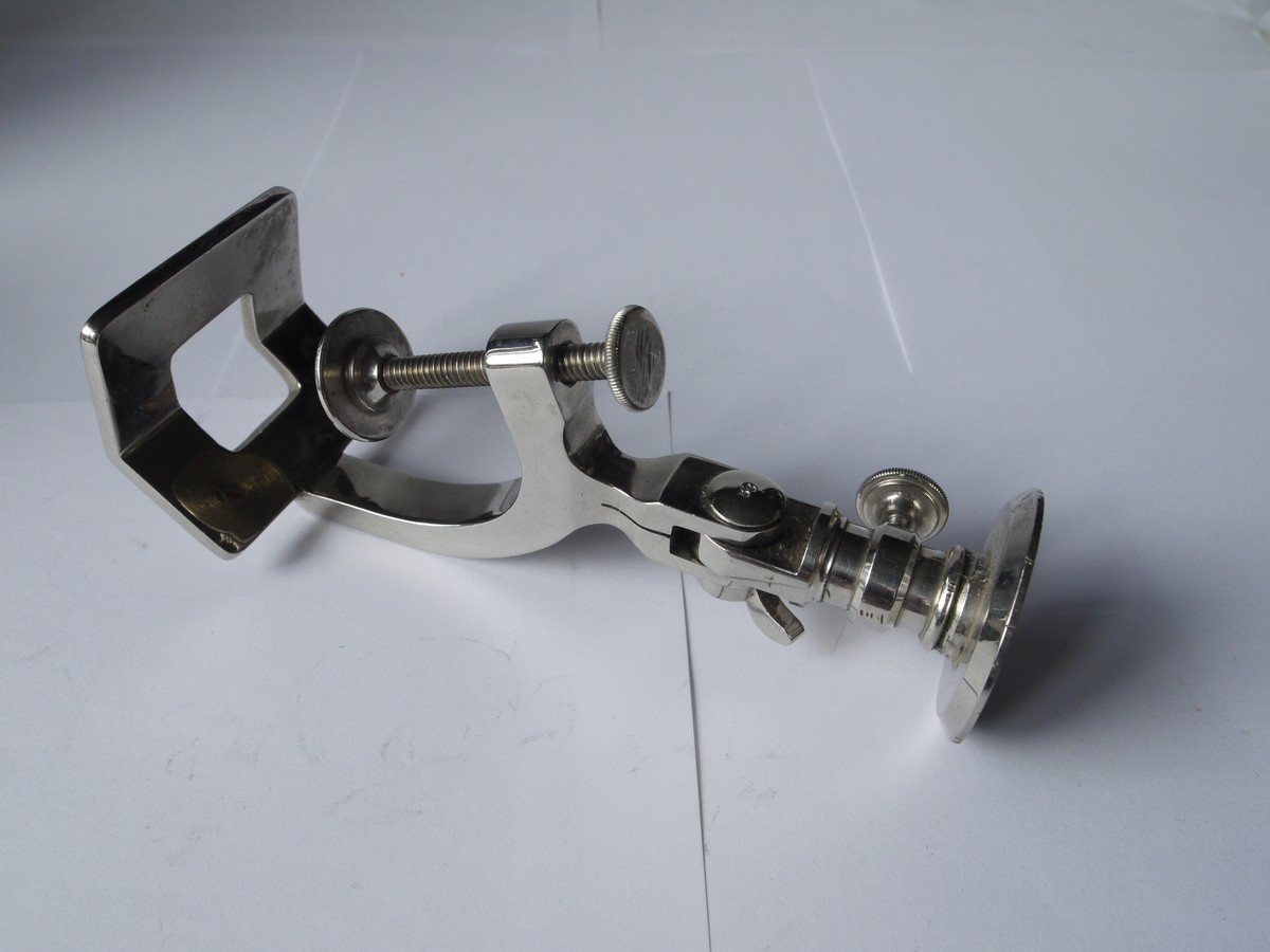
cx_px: 635
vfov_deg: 46.8
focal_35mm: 30
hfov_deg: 60.0
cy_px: 476
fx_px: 1101
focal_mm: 15
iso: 320
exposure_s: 1/30
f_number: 9
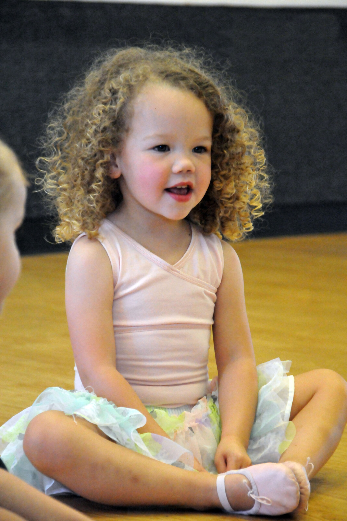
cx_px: 174
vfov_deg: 13.7
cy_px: 260
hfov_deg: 9.1
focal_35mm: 150
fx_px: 2168
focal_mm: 100
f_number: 5.6
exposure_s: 1/250
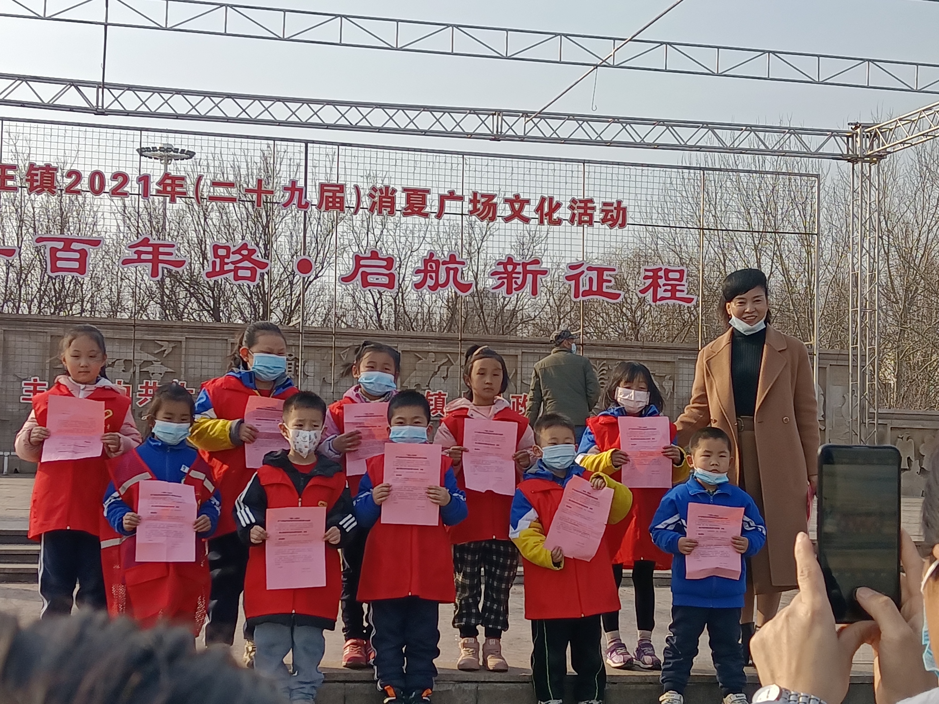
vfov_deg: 25.2
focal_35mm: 58
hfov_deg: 33.2
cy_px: 352
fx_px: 1573
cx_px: 470
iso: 102
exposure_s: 1/1225
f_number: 1.8
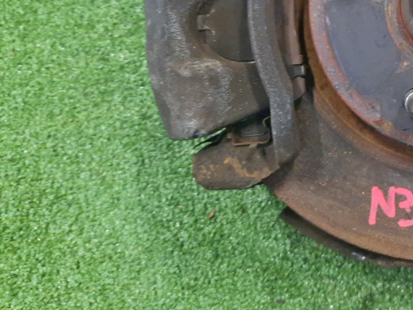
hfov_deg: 33.3
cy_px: -10
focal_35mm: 52
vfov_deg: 26.4
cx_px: 426
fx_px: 620
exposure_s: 1/25
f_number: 2
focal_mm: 4.6
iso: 321
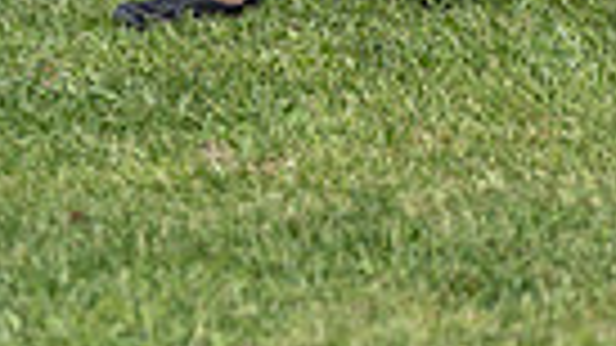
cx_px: 935
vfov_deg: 2.3
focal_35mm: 532
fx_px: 8688
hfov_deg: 4.0
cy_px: -393
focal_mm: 120
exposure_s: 1/1000
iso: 200
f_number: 5
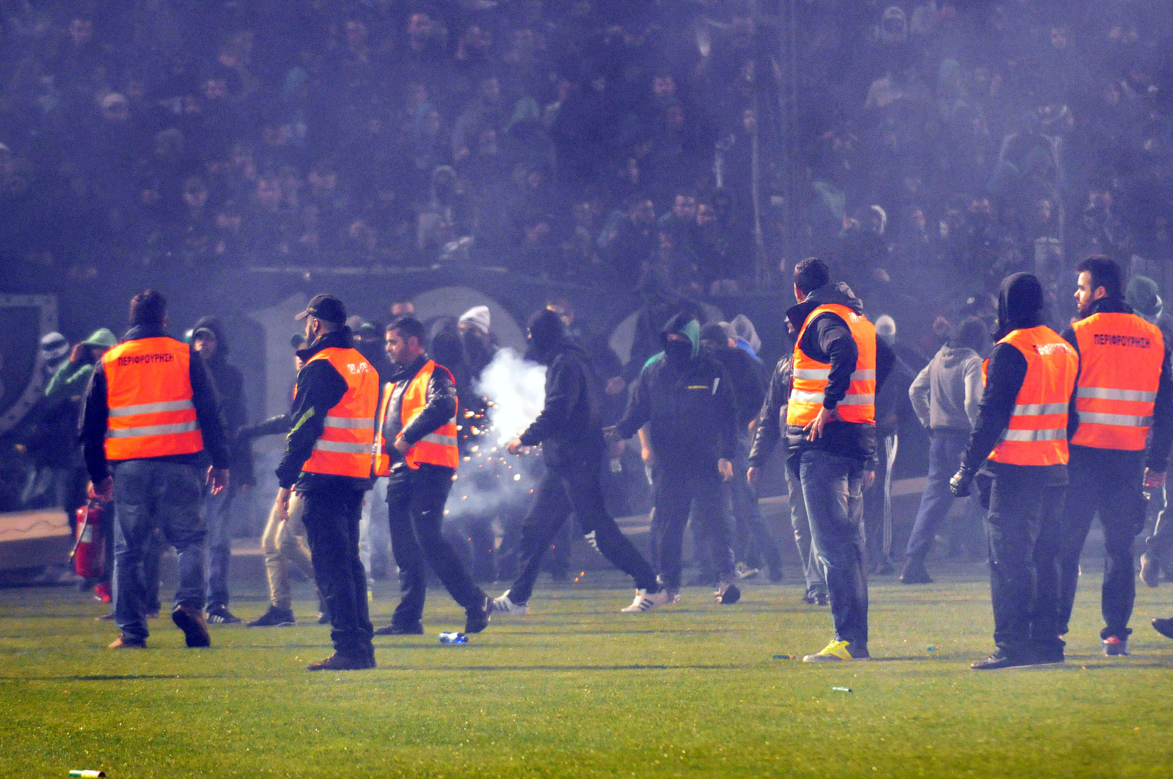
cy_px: 390
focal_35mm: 300
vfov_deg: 4.6
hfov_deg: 6.9
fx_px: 9763
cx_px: 586
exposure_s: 1/250
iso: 3200
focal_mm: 200
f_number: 3.5
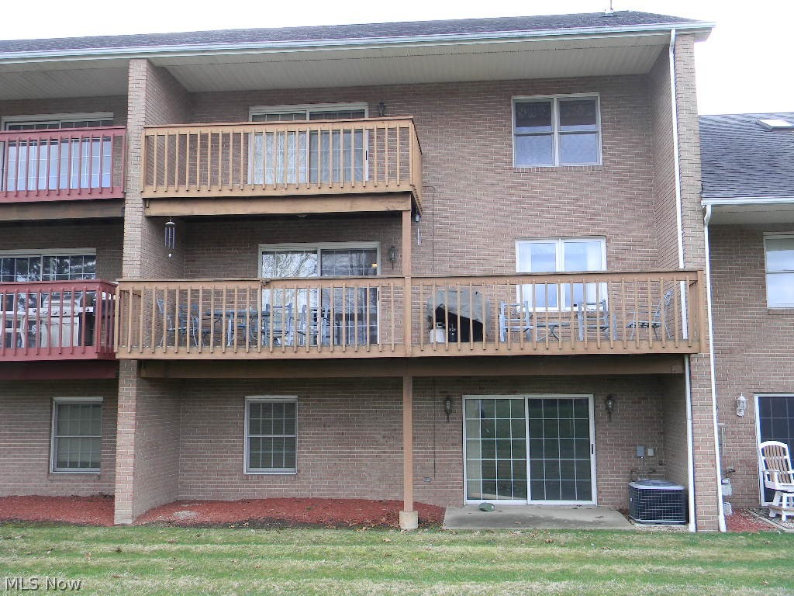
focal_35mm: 36
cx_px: 397
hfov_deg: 51.4
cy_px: 298
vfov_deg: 39.7
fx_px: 826
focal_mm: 6.4
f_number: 3.7
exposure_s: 1/100
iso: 80
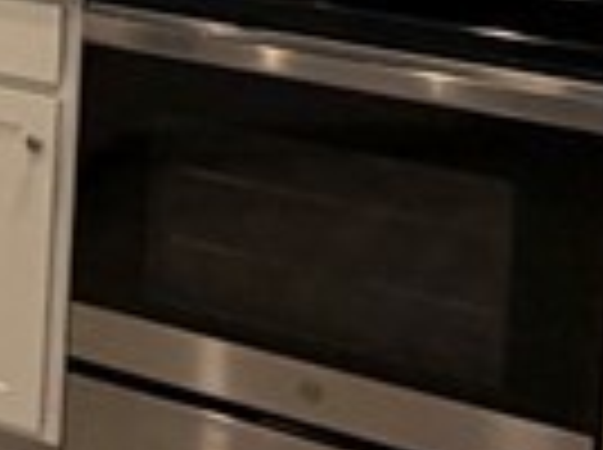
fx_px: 1861
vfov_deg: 12.8
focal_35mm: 107
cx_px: -549
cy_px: -310
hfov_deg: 15.3
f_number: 2.2
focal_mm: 2.22
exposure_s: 1/60
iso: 200
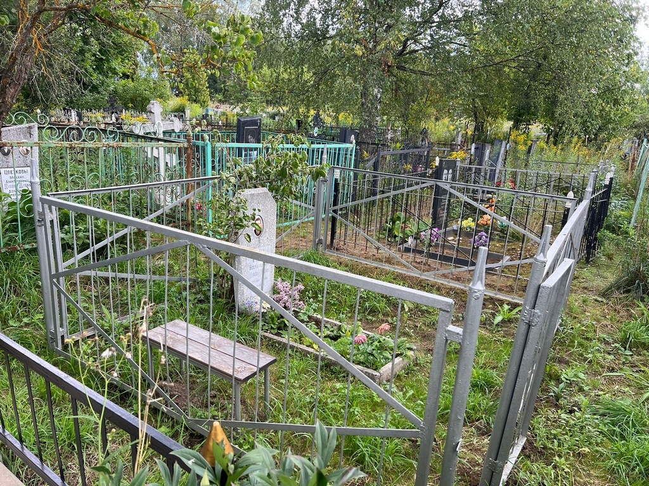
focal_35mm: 26
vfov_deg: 53.1
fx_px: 487
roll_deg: +1.1
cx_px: 324
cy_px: 243
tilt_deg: -19.2
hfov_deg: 67.3
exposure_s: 1/196
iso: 40
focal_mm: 5.7
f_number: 1.5
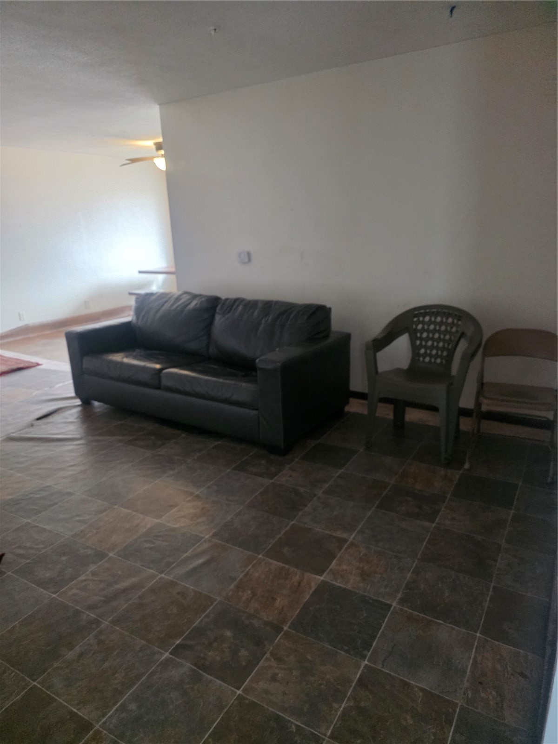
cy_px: 372
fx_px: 494
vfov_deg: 73.9
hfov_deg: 58.9
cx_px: 279
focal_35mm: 23
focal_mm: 6.3
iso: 1250
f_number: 1.7
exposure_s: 1/120
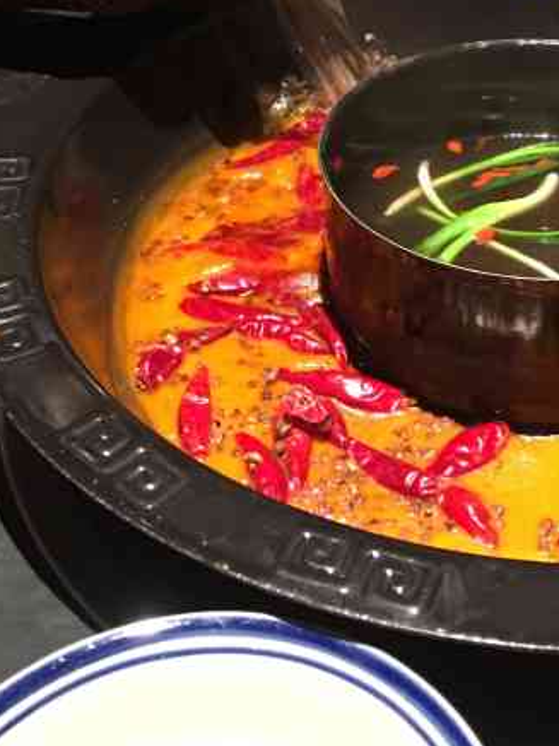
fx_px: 1335
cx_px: 424
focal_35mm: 62
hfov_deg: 23.4
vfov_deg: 30.1
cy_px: 98
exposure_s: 1/10
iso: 80
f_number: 2.2
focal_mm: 4.15
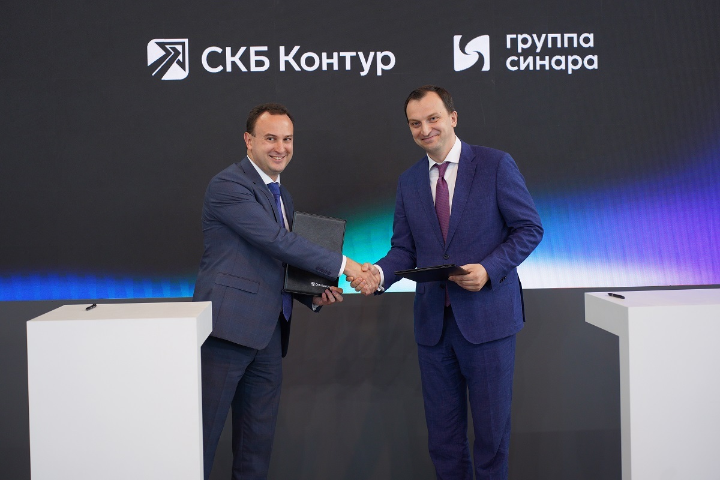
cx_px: 360
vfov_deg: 26.0
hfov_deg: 38.2
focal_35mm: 52
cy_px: 240
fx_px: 1040
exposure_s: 1/125
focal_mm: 52
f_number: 2.8
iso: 800
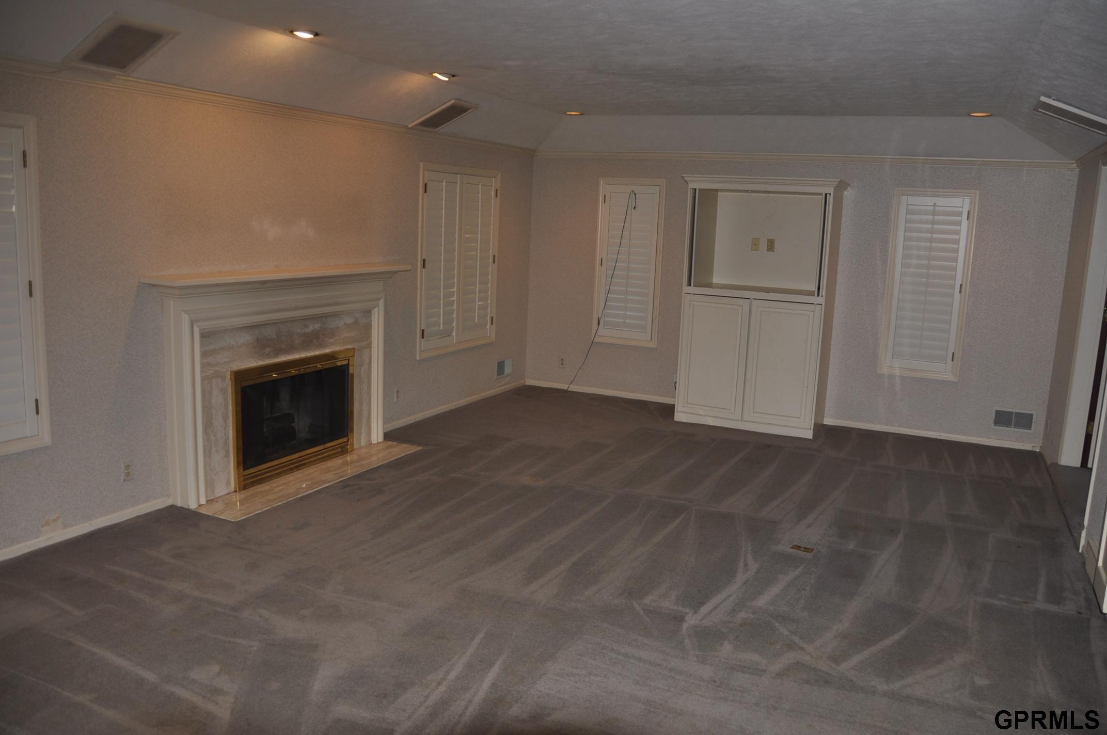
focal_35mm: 27
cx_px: 554
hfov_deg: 67.4
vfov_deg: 47.8
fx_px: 829
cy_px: 368
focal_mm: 18
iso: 200
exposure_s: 1/60
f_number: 3.5
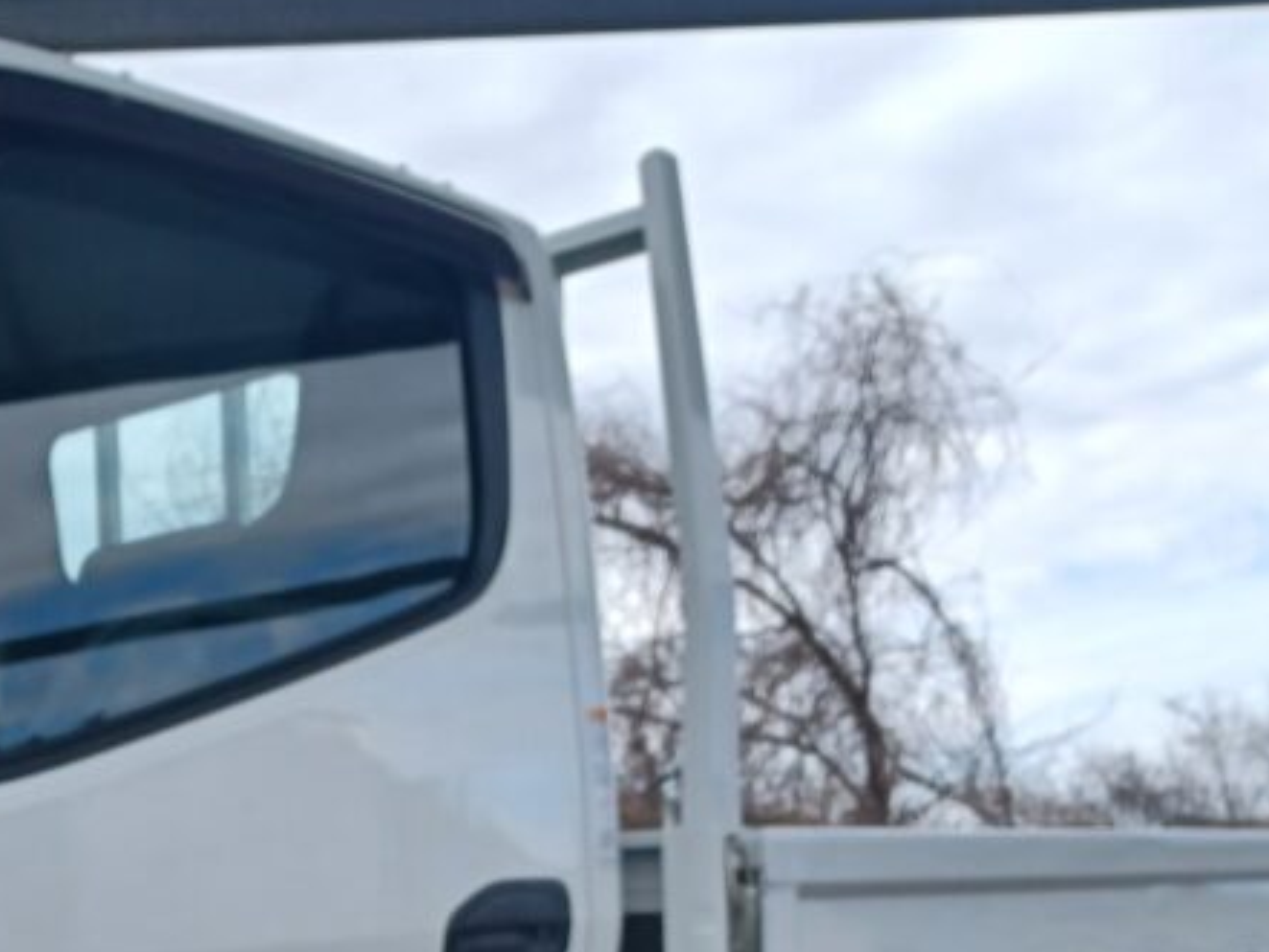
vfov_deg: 24.1
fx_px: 2127
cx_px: 331
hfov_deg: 32.6
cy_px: 958
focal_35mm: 58
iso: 32
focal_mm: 4.6
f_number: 1.8
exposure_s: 1/302
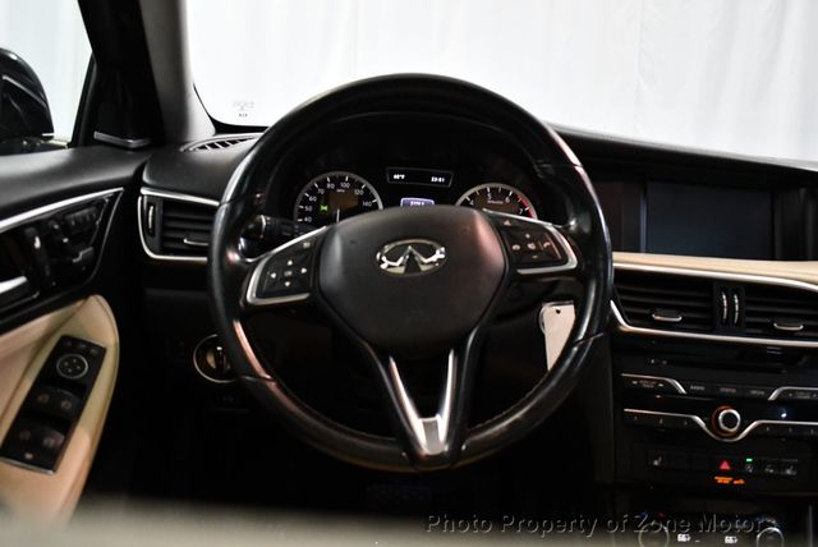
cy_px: 274
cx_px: 409
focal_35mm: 36
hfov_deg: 53.1
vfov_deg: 36.9
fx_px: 819
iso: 2800
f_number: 3.5
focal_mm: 18
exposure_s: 1/125
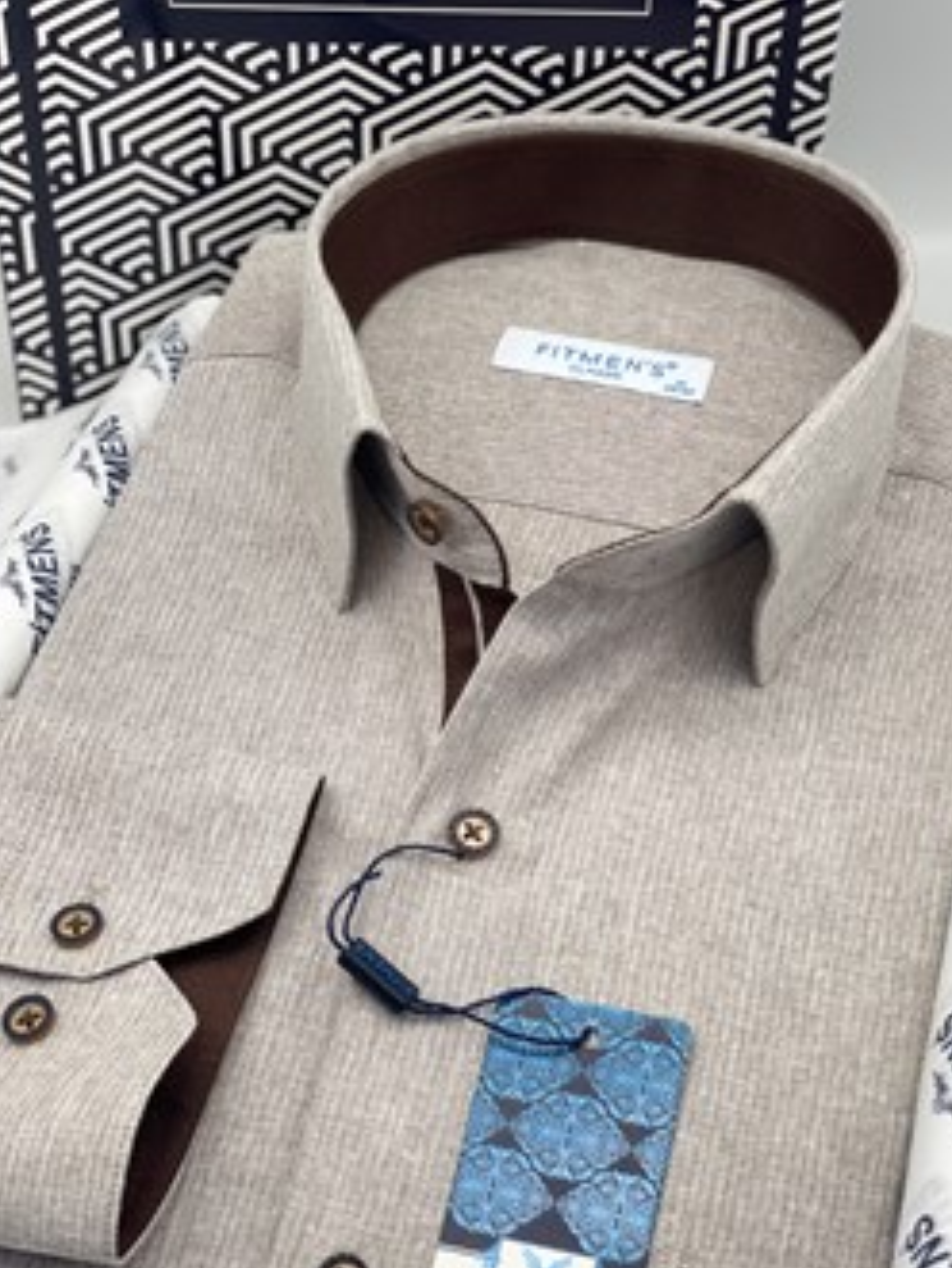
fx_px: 2380
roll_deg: -2.3
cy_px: 682
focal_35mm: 65
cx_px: 530
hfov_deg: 22.6
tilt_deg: -39.9
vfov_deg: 29.8
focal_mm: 6
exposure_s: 1/100
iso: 25
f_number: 2
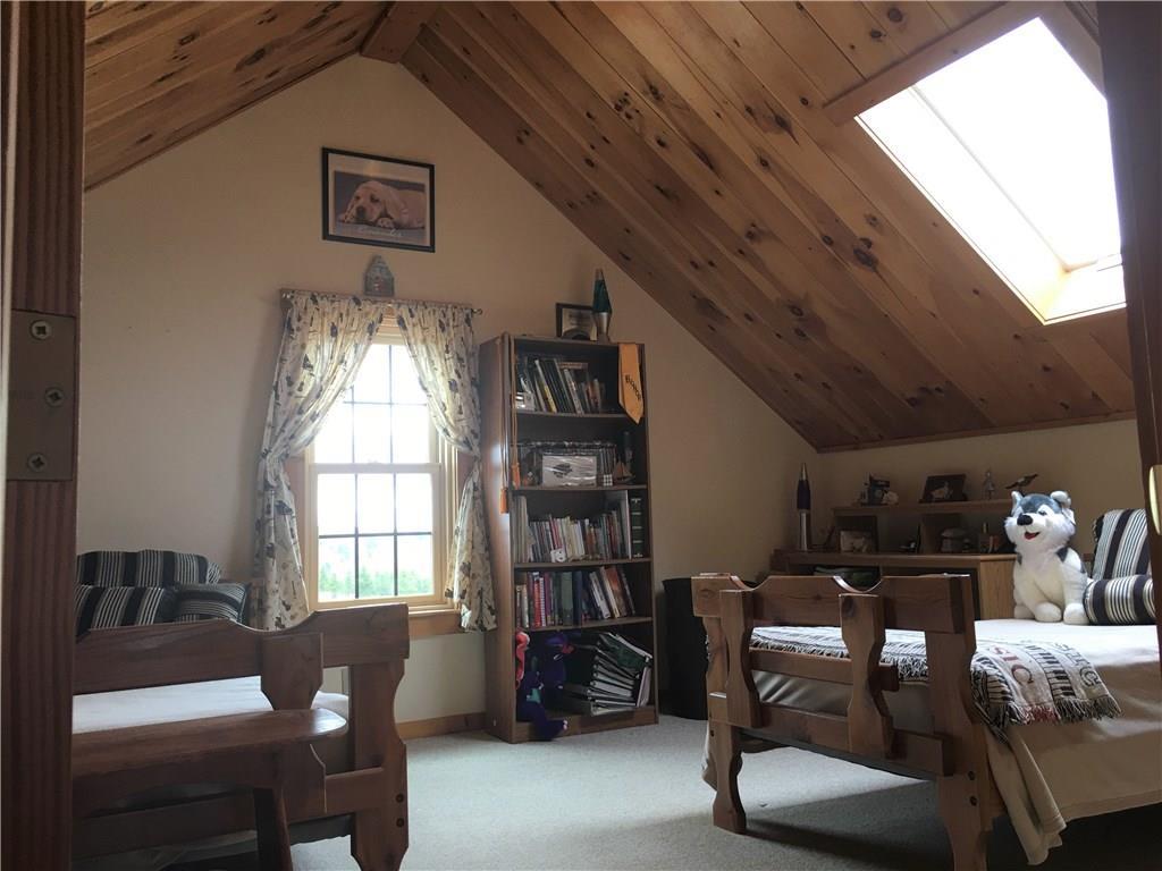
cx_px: 581
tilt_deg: +6.4
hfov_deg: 61.7
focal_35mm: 29
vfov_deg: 48.2
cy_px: 436
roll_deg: +1.5
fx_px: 973
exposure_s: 1/30
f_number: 2.2
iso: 25
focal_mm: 4.15
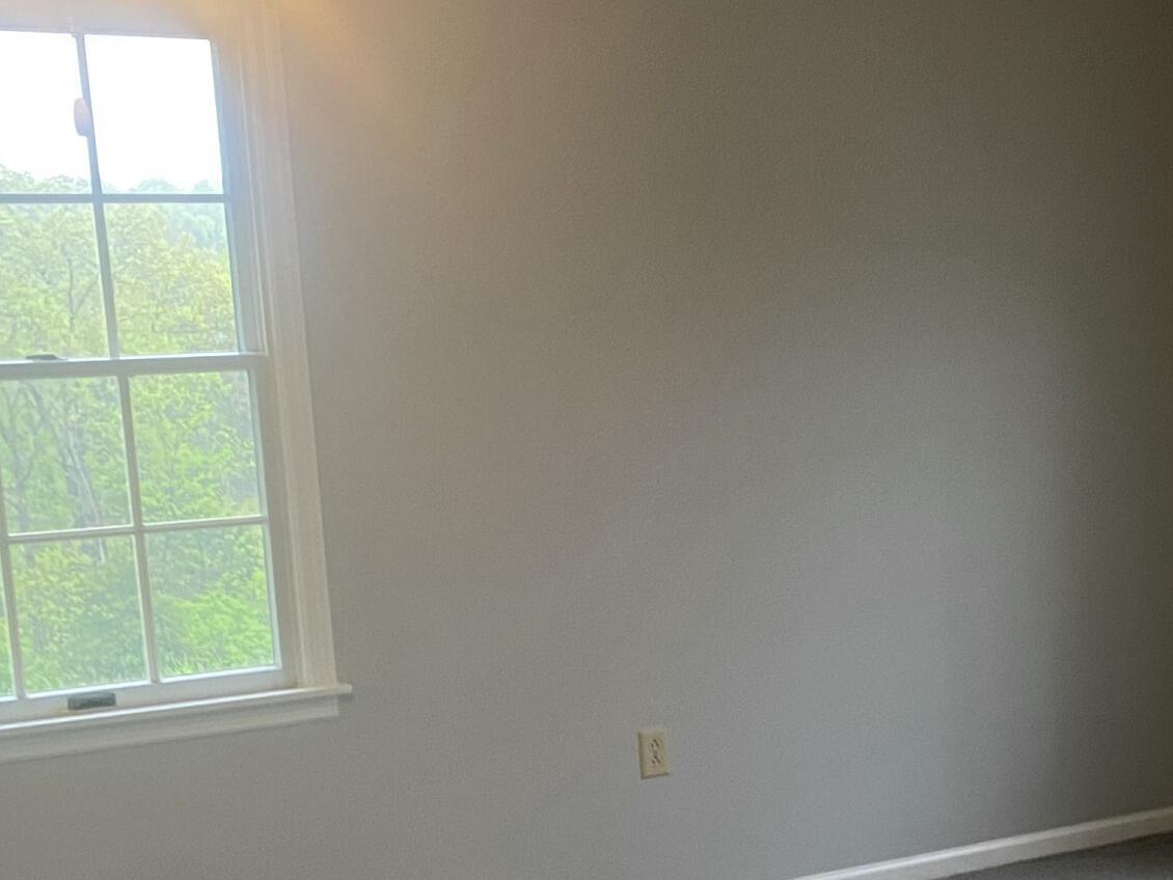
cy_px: 767
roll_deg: -0.1
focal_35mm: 69
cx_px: 1200
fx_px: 2339
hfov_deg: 26.5
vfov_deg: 20.9
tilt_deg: -12.2
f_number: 1.8
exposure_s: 1/60
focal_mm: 4.25
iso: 100
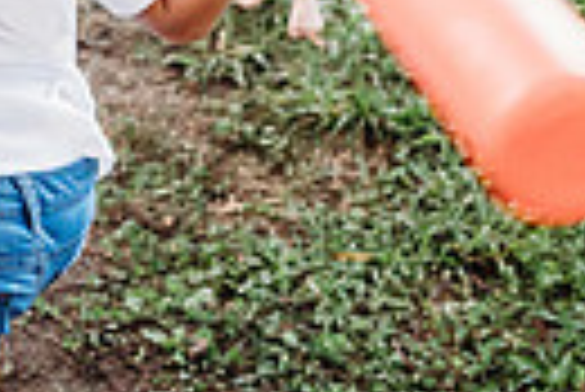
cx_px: 72
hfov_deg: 18.8
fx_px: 1741
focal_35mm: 107
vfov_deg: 12.2
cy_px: -201
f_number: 2.5
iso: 1250
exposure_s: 1/200
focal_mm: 24
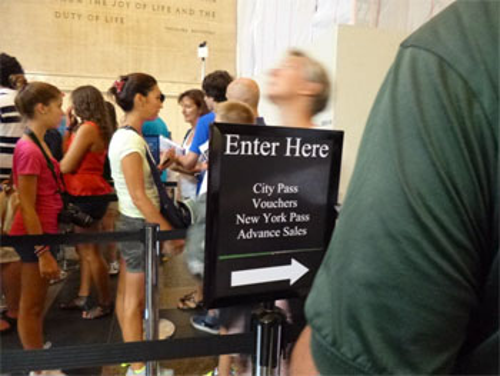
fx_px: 347
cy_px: 188
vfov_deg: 56.9
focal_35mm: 24
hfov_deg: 71.6
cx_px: 250
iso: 800
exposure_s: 1/13
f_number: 2.5
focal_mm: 4.3
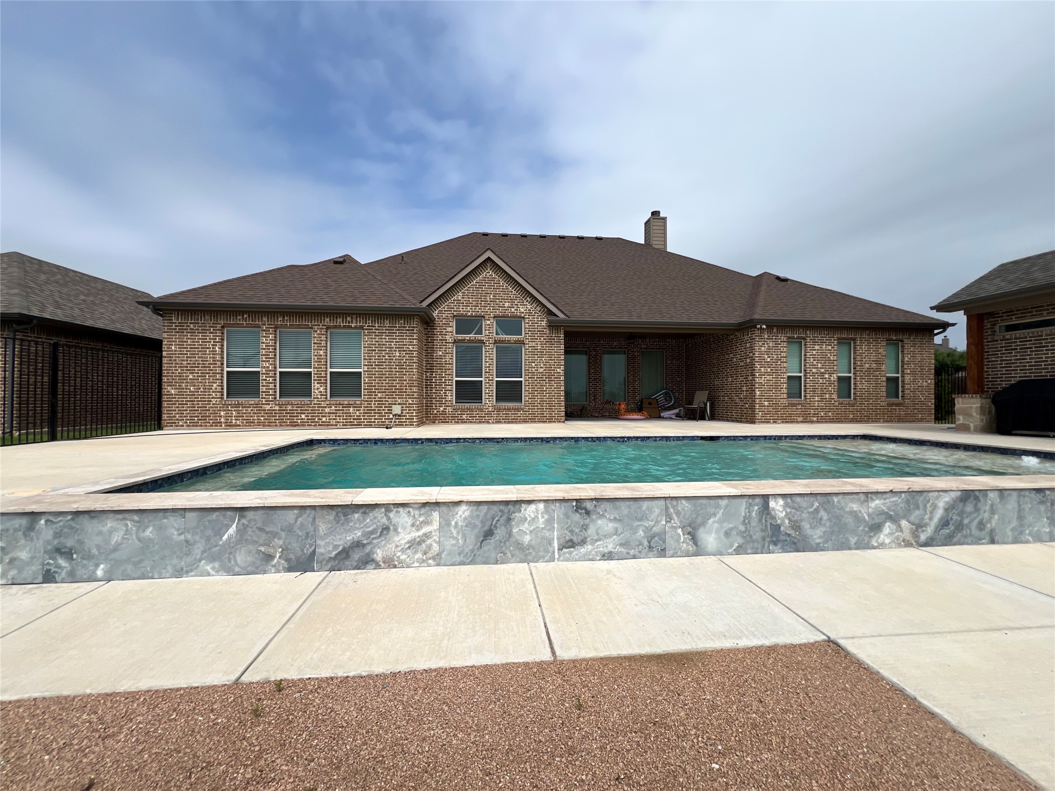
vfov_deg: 89.9
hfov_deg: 106.2
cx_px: 528
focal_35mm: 13
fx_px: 396
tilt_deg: -0.5
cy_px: 396
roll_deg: -0.3
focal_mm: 1.57
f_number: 1.8
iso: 32
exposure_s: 1/2481
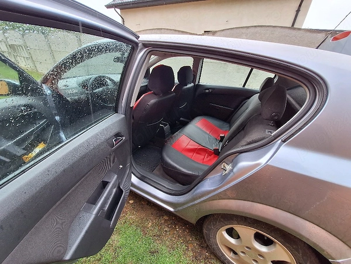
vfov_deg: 89.9
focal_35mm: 13
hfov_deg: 106.2
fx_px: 132
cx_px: 176
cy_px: 132
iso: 40
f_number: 2.2
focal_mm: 1.74
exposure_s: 1/103
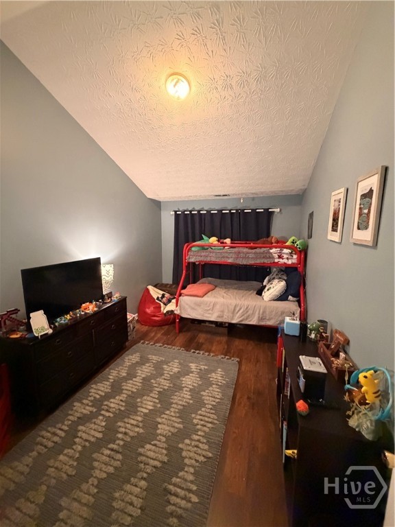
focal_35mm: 14
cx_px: 198
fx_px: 213
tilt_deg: -8.0
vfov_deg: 102.1
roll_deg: +0.3
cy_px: 264
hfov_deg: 85.7
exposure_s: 1/60
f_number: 2.2
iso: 1000
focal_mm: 2.22
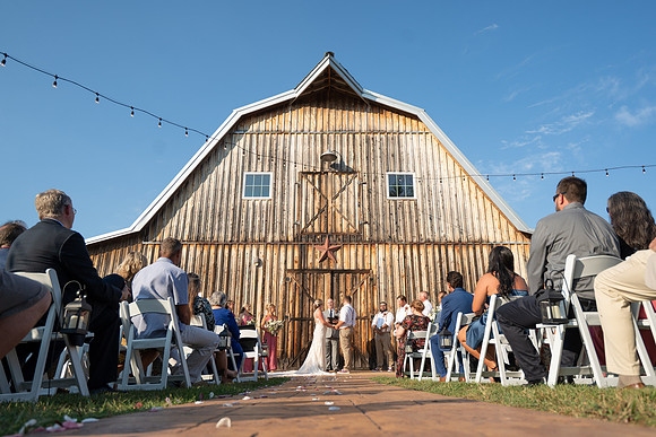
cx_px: 330
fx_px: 448
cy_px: 217
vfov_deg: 52.1
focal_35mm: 25
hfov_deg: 72.4
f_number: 4
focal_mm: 24
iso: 100
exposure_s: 1/800
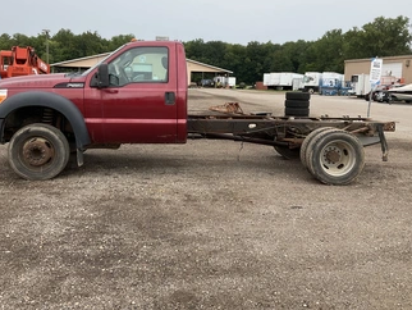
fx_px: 429
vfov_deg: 39.6
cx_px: 203
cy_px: 126
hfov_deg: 51.3
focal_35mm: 36
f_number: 1.8
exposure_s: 1/454
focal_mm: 3
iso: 25
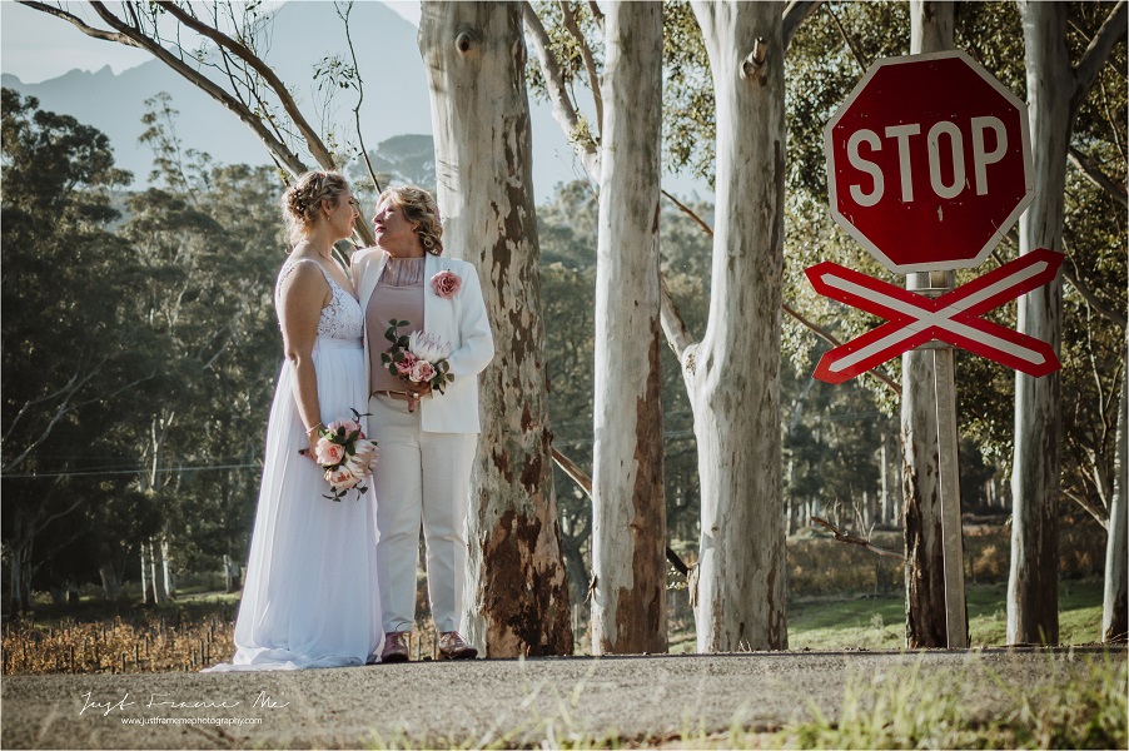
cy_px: 376
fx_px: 3290
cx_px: 564
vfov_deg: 13.0
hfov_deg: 19.5
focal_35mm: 105
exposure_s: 1/1000
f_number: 4.5
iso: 400
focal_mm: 70
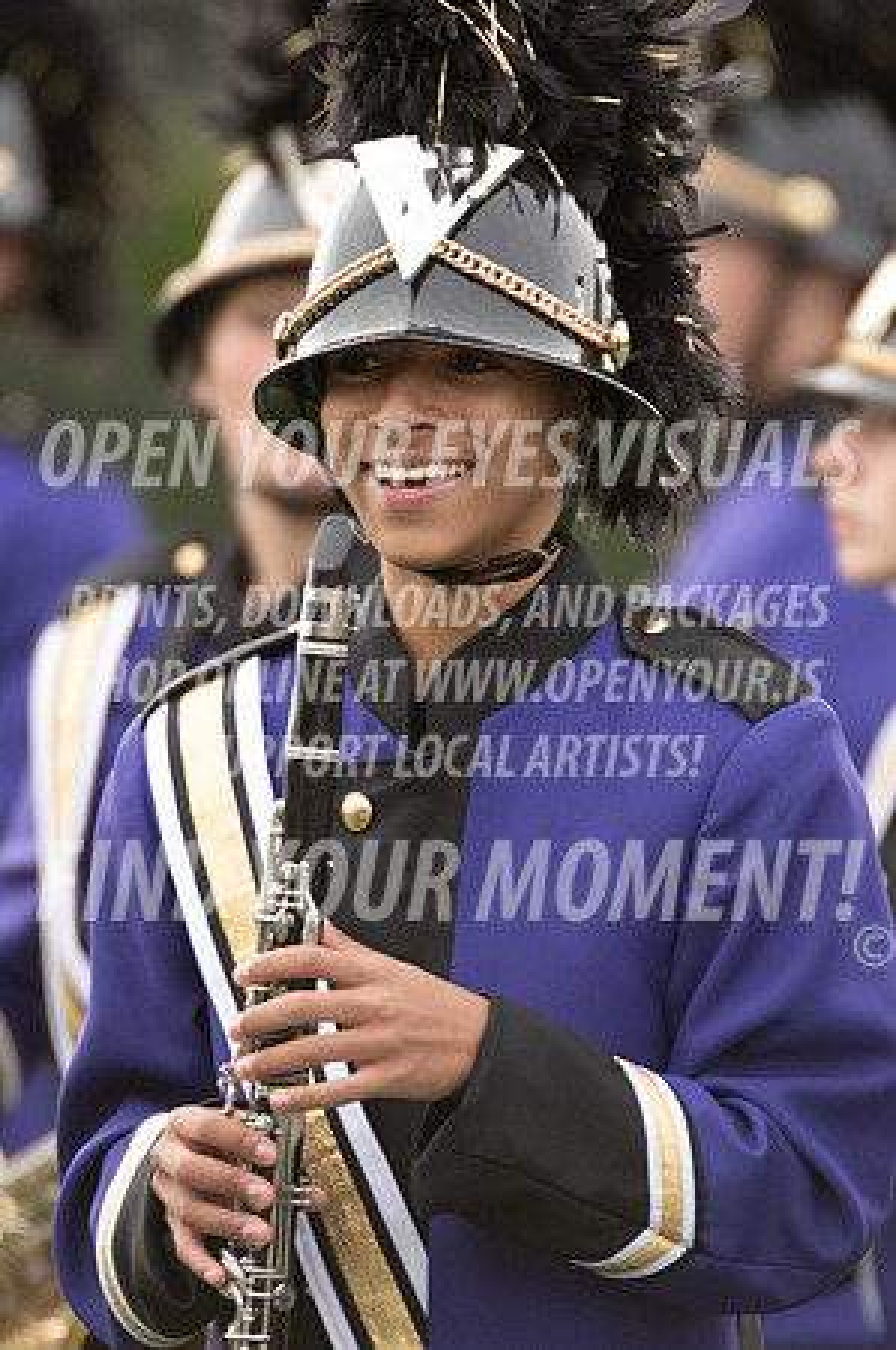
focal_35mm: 900
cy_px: 675
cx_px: 448
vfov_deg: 2.3
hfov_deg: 1.5
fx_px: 33675
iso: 2500
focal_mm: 600
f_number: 5.6
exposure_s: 1/1600
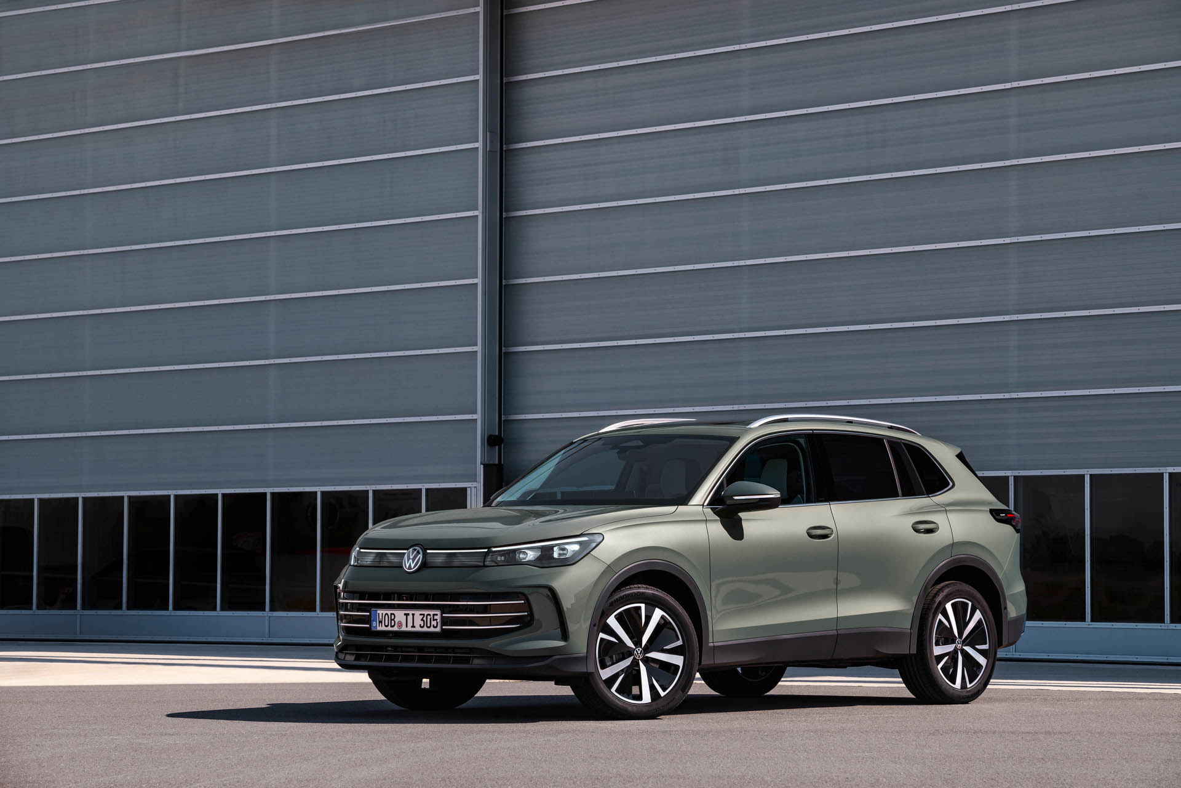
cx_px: 590
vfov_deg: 13.0
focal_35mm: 105
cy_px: 394
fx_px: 3444
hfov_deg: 19.5
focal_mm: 105
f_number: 9
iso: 400
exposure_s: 1/200
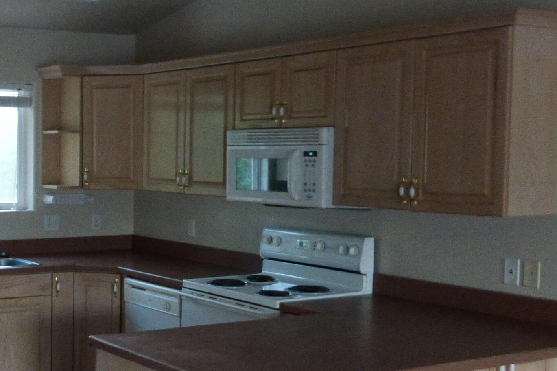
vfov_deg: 23.7
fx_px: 882
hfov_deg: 32.6
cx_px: 19
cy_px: 212
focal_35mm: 57
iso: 400
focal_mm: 4.3
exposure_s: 1/8
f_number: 3.3
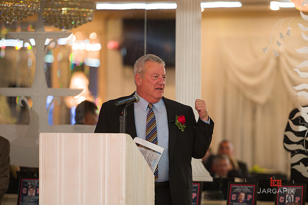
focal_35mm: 200
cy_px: 102
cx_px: 154
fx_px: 1710
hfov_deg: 10.3
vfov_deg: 6.9
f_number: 3.2
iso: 1000
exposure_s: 1/125
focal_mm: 200
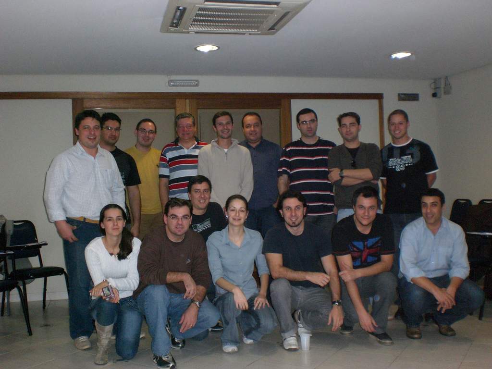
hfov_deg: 49.0
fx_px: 540
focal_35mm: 38
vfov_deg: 37.7
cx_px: 246
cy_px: 184
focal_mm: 6.3
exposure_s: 1/60
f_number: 3.1
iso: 200
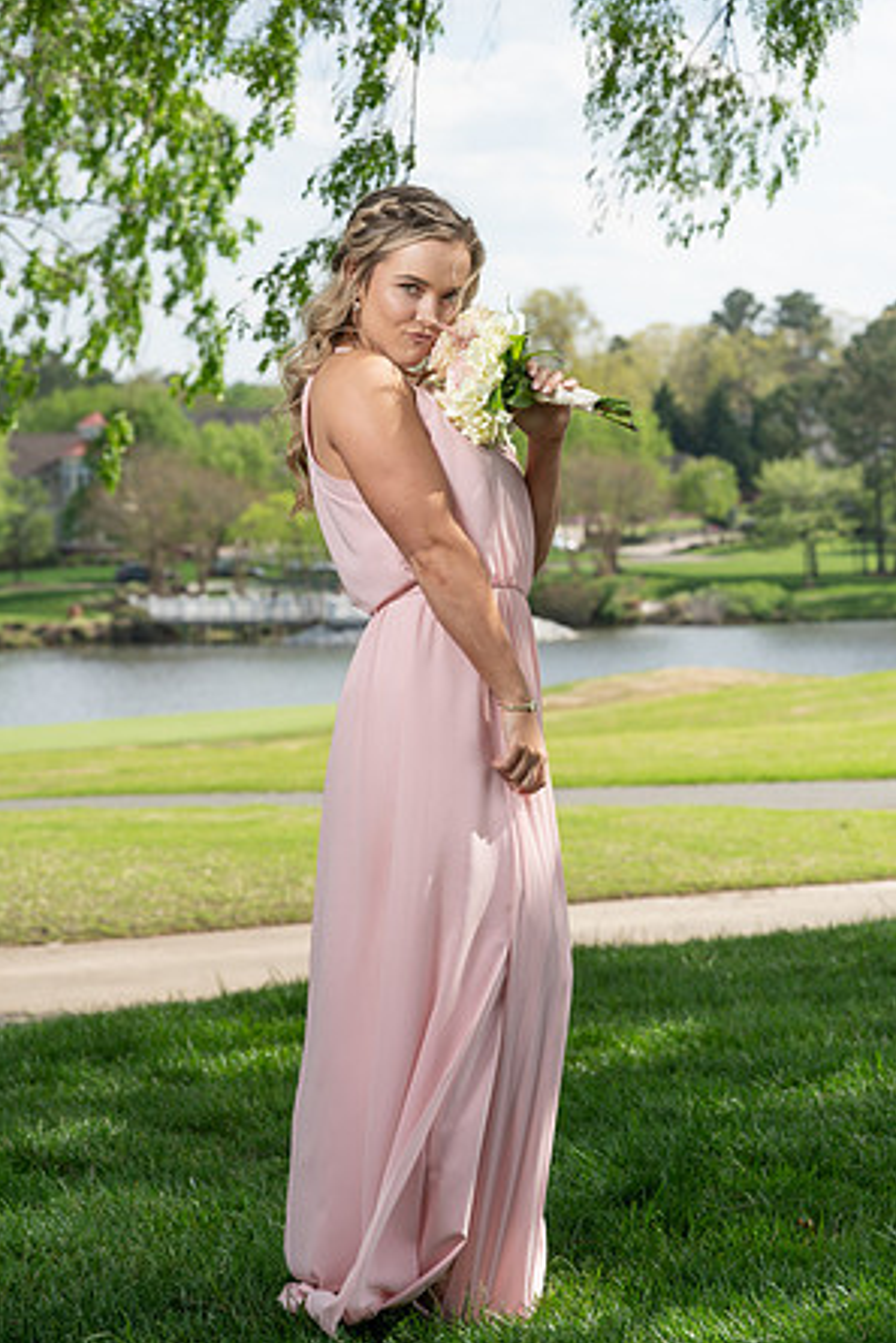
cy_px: 676
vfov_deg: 22.6
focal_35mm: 90
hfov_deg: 15.2
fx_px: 3357
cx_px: 446
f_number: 7.1
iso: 100
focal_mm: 89
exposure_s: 1/200
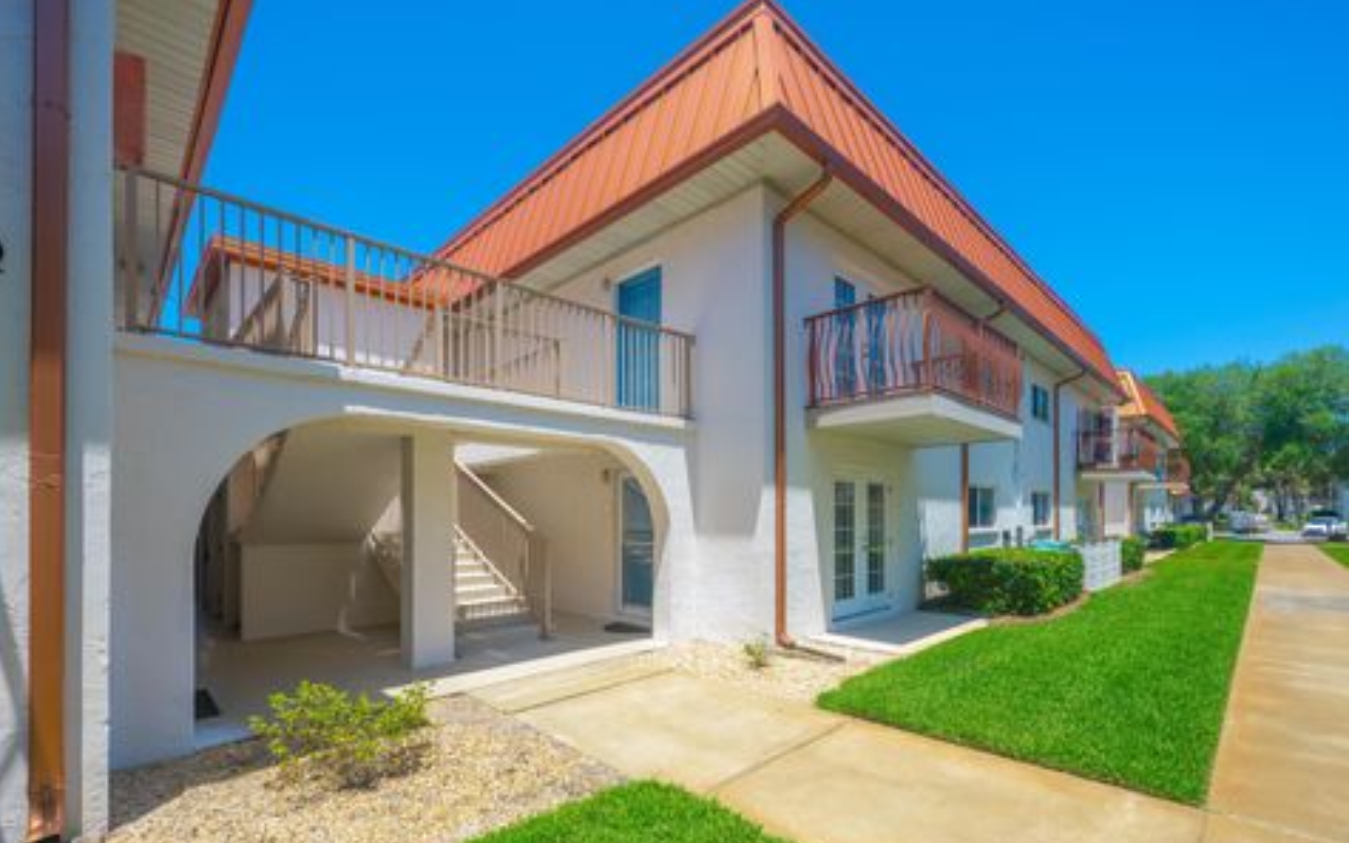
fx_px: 552
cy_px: 470
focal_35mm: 15
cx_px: 656
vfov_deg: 74.5
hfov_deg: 101.4
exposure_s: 1/500
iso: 160
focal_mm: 14
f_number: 8
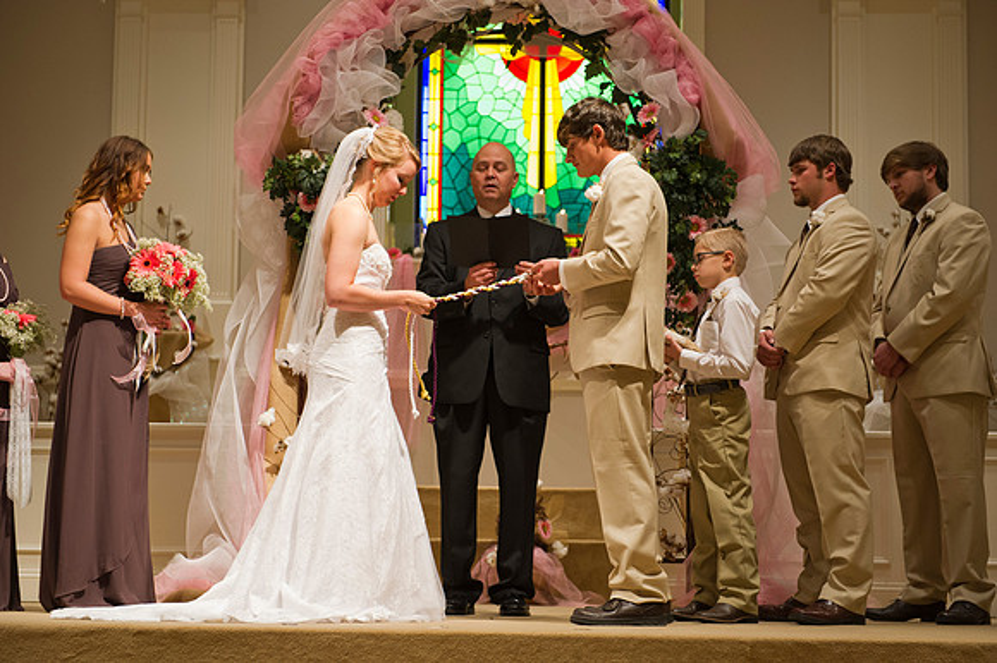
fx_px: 1937
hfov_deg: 28.9
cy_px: 332
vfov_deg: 19.4
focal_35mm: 70
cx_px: 498
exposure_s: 1/160
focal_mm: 70
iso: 1600
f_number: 4
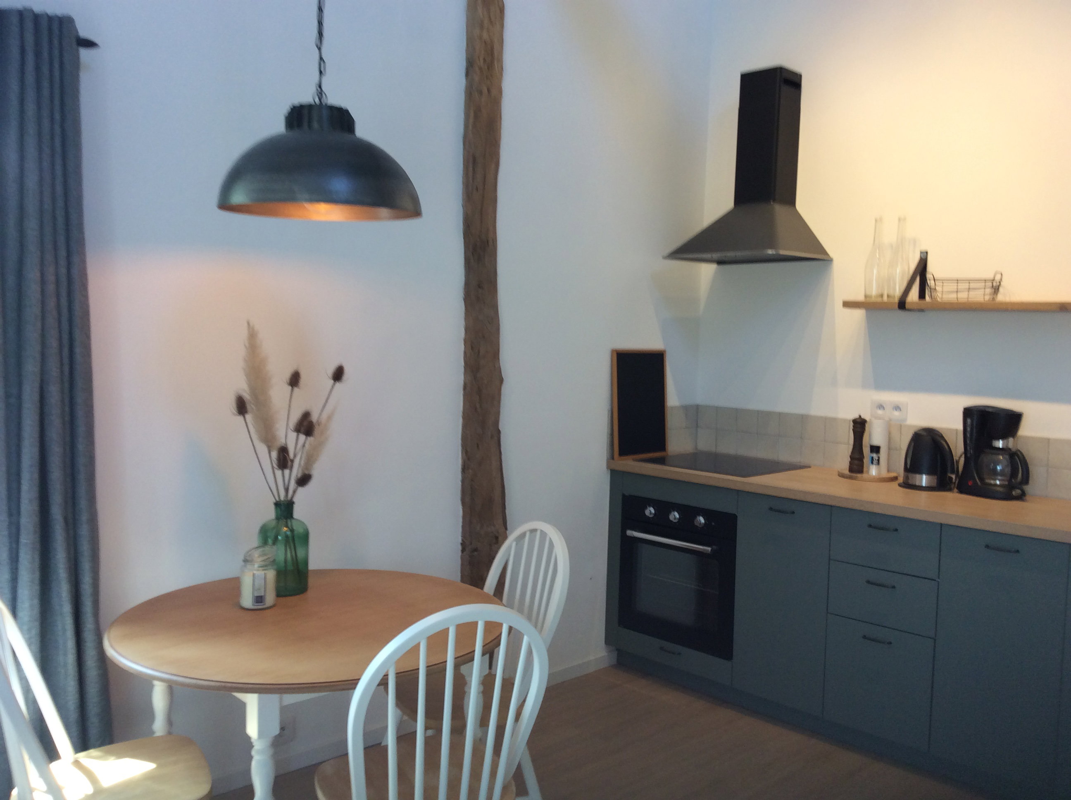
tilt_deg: -7.5
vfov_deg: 44.1
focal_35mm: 32
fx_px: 989
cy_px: 400
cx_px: 536
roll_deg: -0.5
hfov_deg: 56.9
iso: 32
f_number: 2.4
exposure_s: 1/33
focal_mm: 3.3
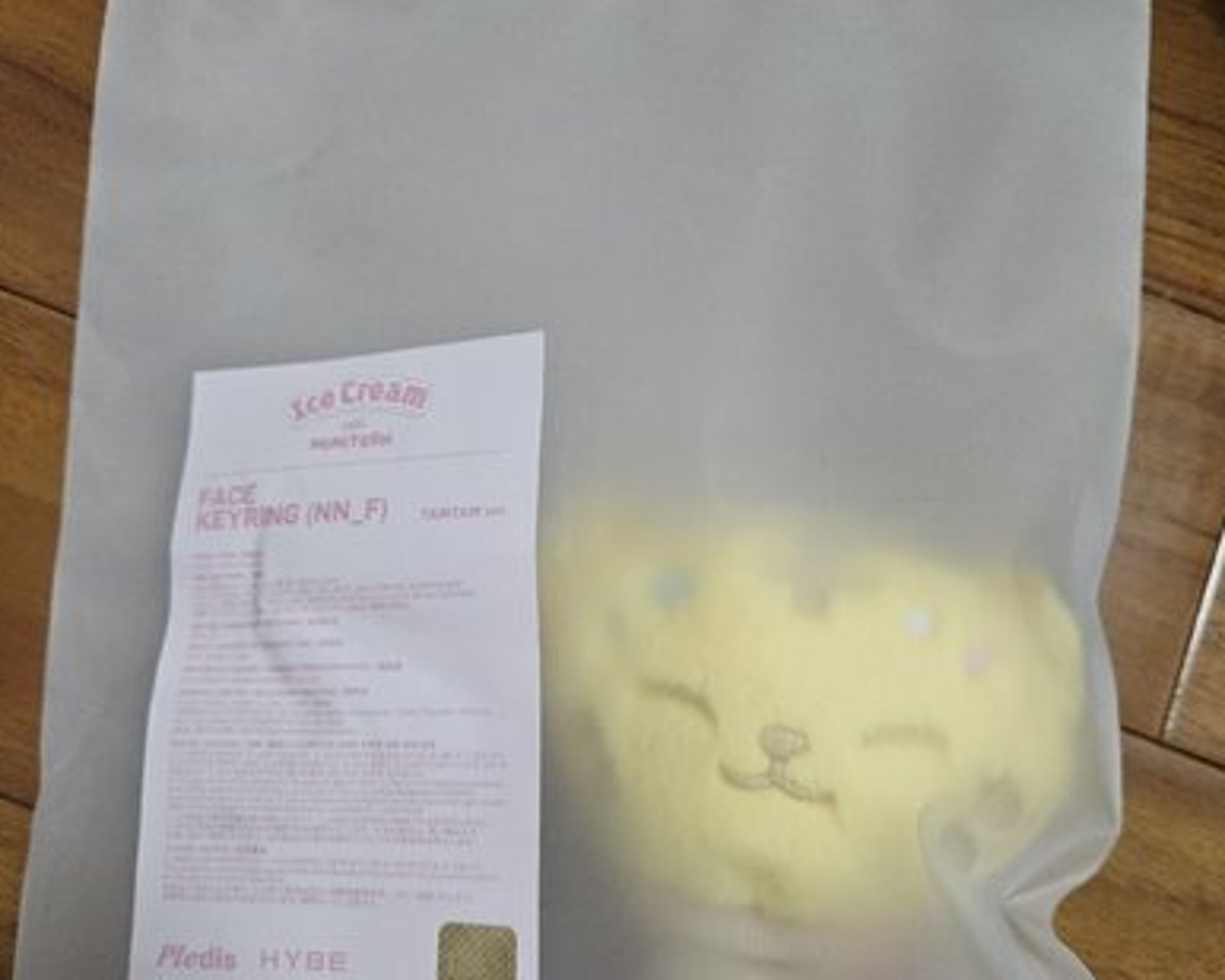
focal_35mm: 31
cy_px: 557
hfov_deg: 57.2
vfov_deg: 47.0
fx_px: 1124
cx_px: 612
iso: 320
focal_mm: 5.4
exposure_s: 1/120
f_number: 1.8
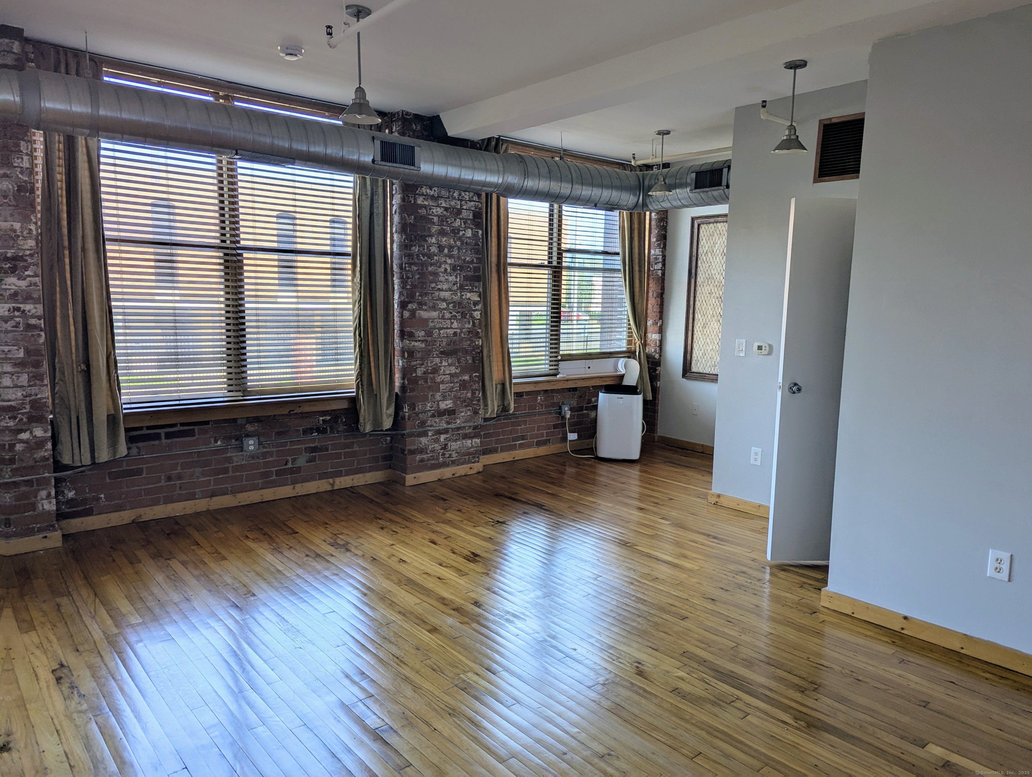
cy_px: 388
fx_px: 717
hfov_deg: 71.5
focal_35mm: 24
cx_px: 516
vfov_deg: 56.9
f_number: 1.85
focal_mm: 6.81
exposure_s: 1/191
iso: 46
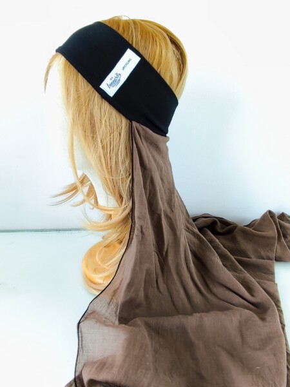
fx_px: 257
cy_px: 194
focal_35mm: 23
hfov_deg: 58.9
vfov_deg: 73.9
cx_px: 145
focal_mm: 1.65
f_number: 2.2
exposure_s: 1/30
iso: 50
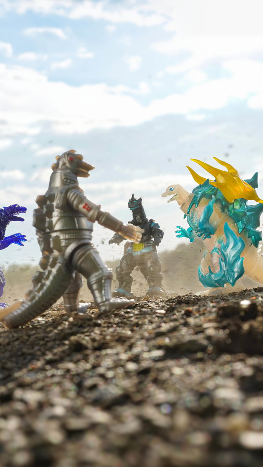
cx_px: 220
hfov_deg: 18.9
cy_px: 234
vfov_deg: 33.3
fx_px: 781
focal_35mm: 63
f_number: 14
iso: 400
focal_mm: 40
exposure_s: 1/400
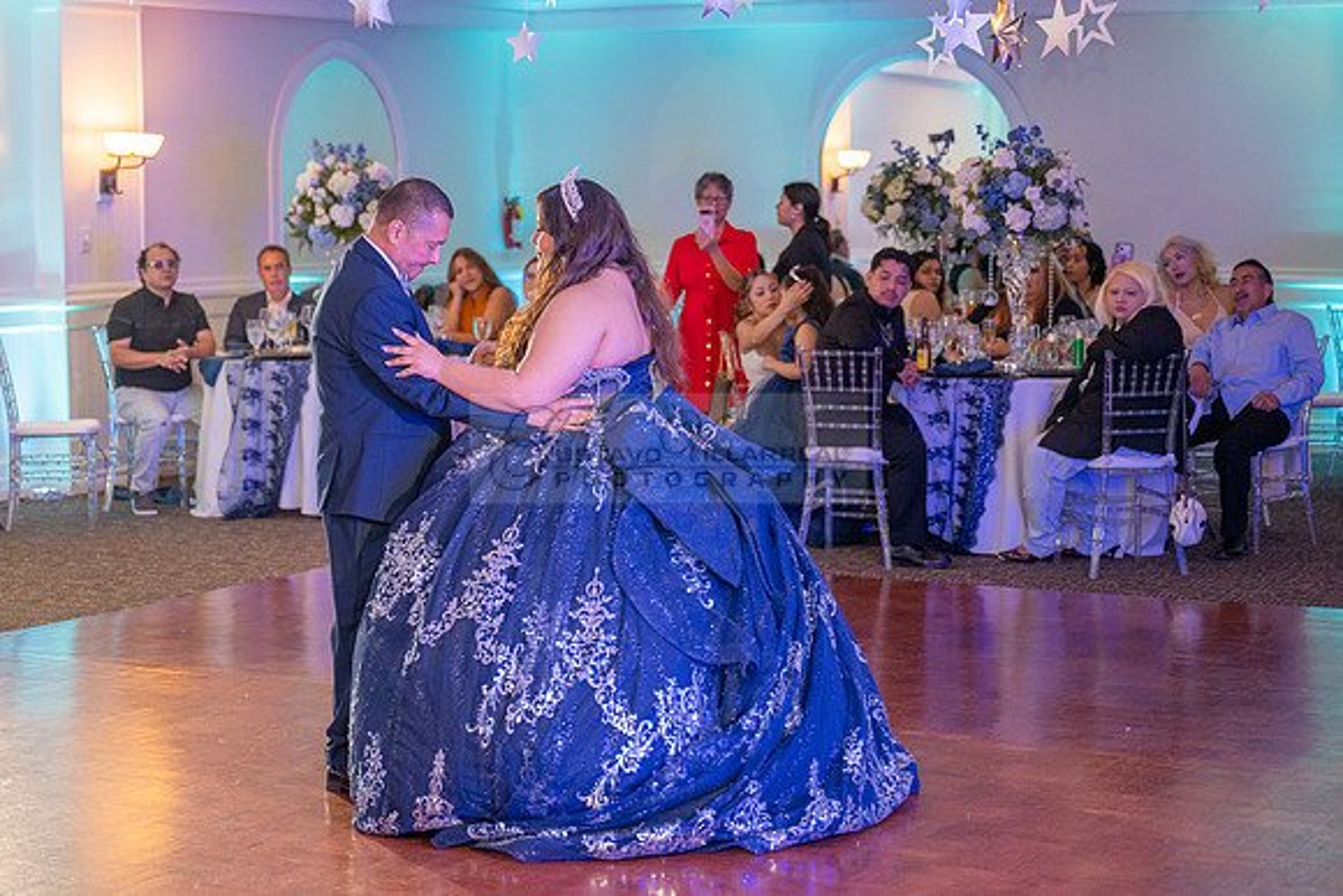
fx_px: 2728
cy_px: 409
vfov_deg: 18.6
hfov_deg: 27.6
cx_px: 525
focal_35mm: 73
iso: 1250
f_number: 2.8
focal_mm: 60
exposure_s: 1/200
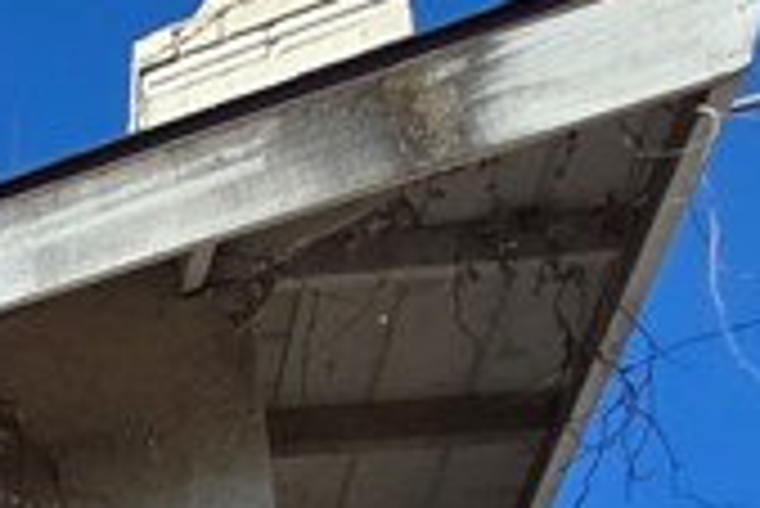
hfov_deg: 12.7
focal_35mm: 82
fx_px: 1733
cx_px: -1354
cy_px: 1416
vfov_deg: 11.6
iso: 50
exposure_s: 1/1645
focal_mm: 2.2
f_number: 2.2
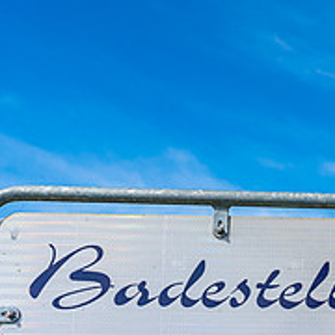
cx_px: 372
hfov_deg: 18.0
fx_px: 1018
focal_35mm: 93
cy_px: 314
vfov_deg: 18.3
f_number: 3.2
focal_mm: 34
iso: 100
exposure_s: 1/4000
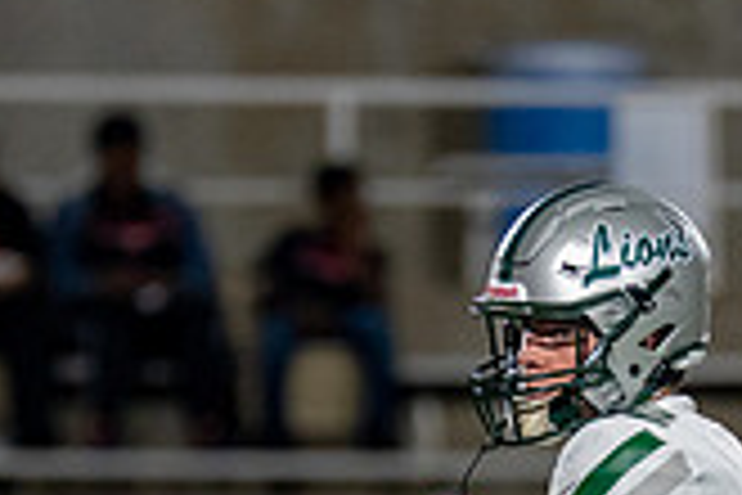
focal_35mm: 1131
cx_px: 563
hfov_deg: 1.8
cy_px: 810
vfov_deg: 1.2
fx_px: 23309
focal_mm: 200
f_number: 2.8
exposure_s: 1/1000
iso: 2000
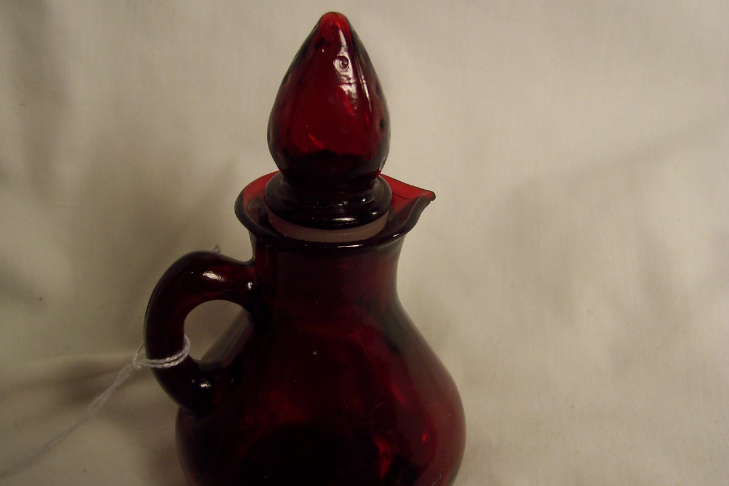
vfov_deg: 34.2
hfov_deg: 49.6
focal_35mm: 39
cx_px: 368
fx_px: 790
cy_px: 262
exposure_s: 1/350
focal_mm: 5.6
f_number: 2.8
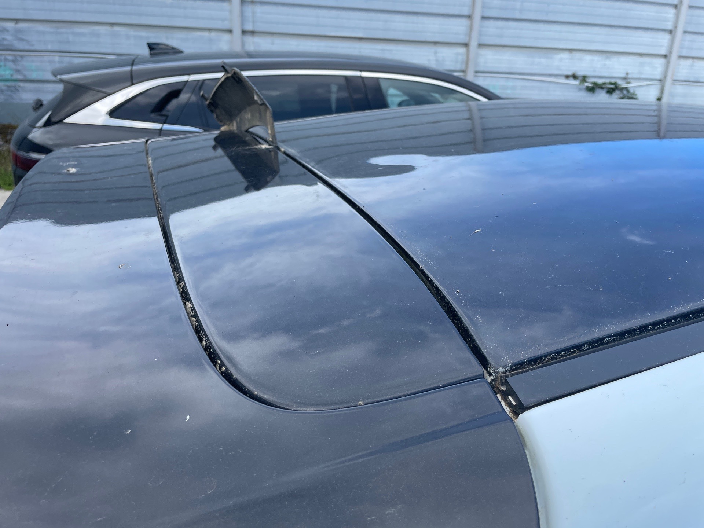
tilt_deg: -22.0
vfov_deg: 53.1
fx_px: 529
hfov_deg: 67.3
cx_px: 352
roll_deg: +0.8
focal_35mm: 26
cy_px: 264
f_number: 1.6
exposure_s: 1/895
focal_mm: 4.2
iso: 32
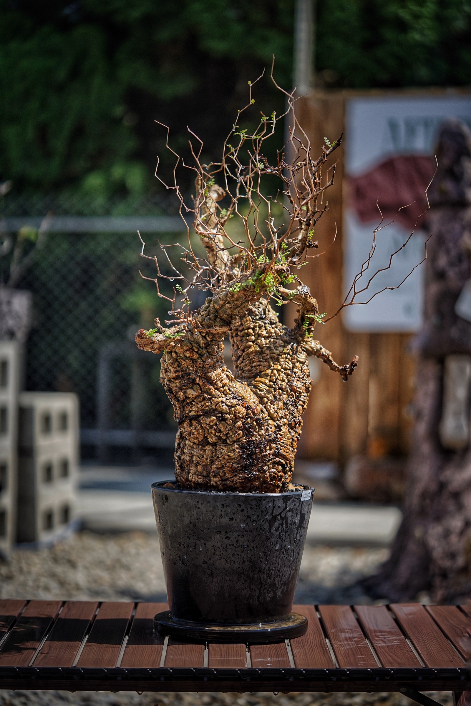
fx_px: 1766
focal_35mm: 90
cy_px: 353
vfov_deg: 22.6
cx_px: 236
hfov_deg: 15.2
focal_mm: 90
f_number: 2.8
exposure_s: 1/3200
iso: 320
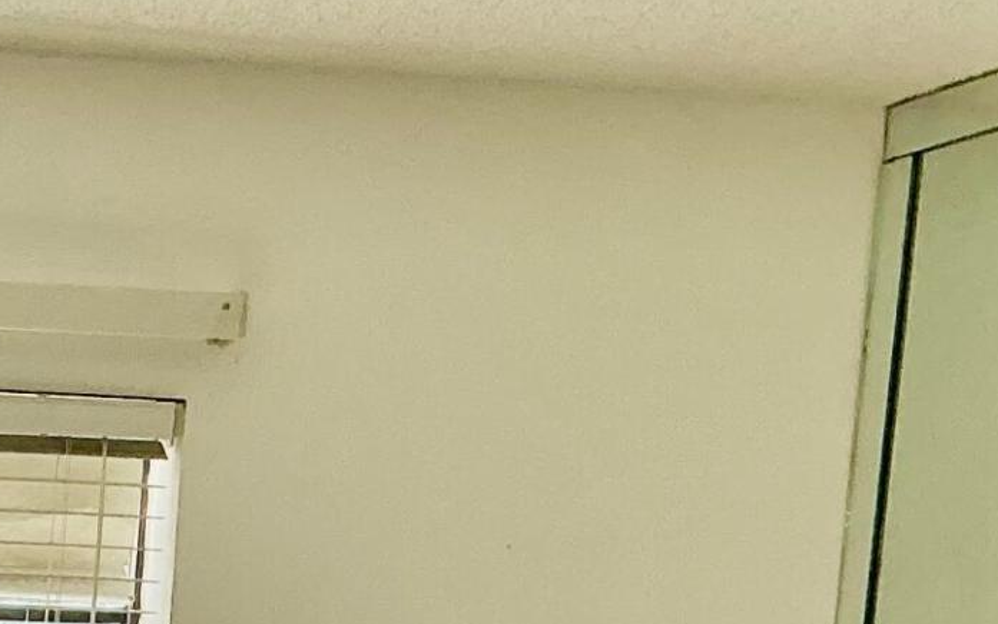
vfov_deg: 9.4
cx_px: -550
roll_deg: -1.4
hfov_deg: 15.1
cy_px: 1424
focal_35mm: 127
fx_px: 3455
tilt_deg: -11.0
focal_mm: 3
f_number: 1.8
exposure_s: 1/534
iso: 25
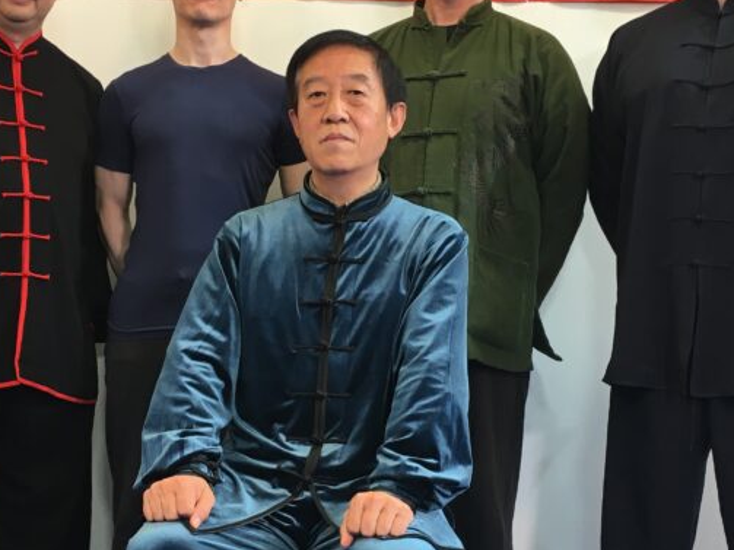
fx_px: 1251
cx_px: 375
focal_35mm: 59
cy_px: 369
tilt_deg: -0.1
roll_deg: -3.8
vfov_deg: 24.7
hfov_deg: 32.7
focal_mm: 4.15
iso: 25
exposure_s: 1/33
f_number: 2.2
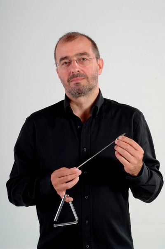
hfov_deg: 15.2
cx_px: 82
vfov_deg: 22.6
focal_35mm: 90
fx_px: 620
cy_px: 124
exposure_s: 1/200
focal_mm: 60
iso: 125
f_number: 13
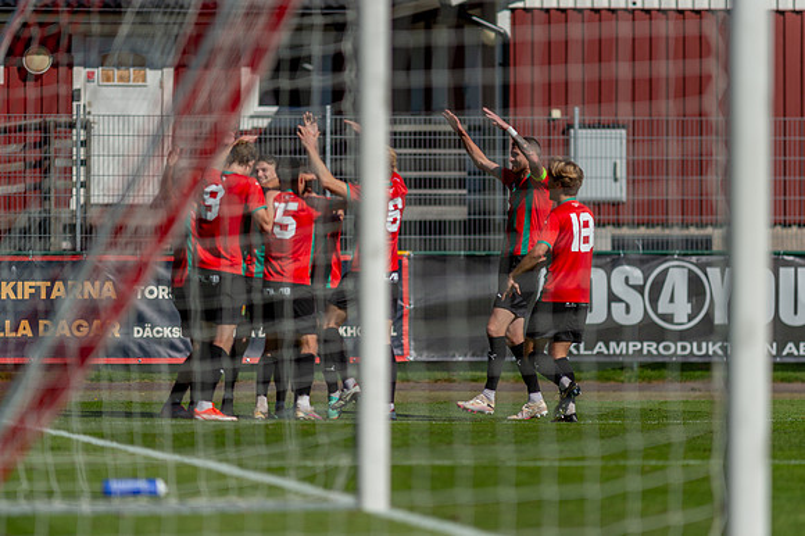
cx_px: 402
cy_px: 268
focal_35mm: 311
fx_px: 6939
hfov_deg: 6.6
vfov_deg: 4.4
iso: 100
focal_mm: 300
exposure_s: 1/2000
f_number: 3.2
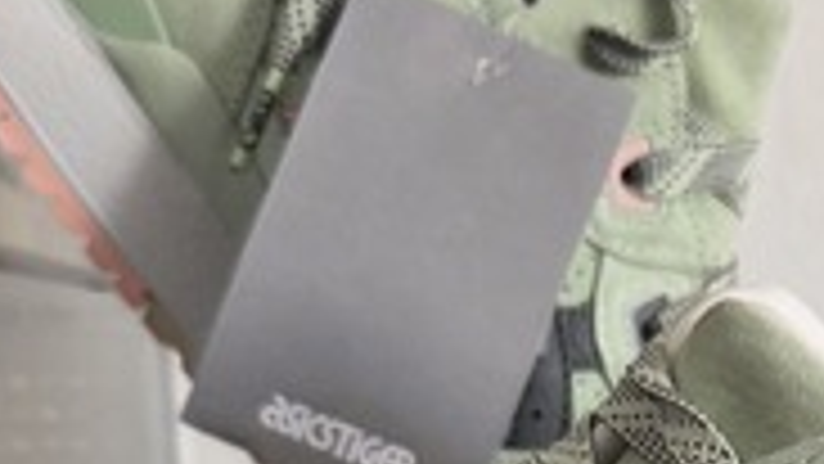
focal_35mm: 70
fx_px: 1530
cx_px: 590
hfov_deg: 29.8
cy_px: 770
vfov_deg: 15.4
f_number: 1.8
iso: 500
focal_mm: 5.4
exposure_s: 1/100
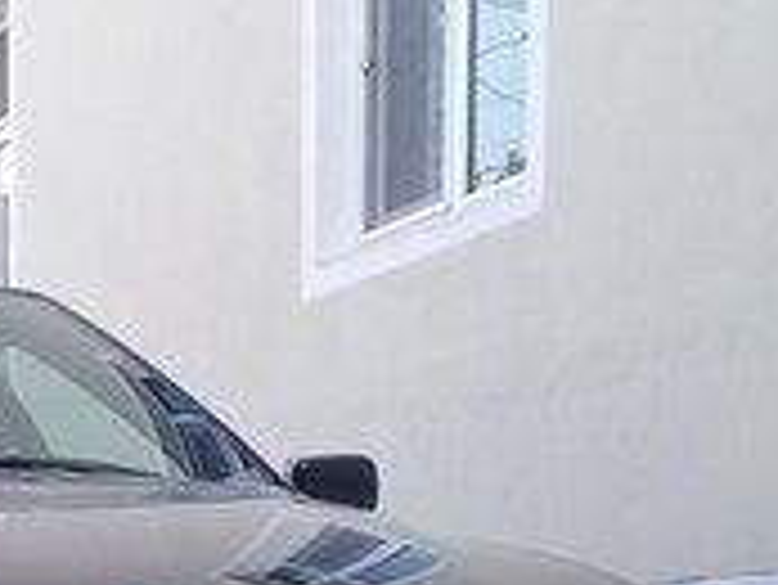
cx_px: 261
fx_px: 2654
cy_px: 889
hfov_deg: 16.6
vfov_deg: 12.0
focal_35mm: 118
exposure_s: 1/100
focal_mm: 3.3
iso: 50
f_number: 2.2
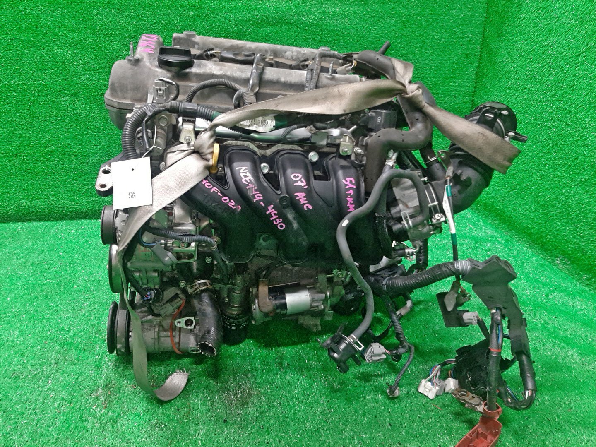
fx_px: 448
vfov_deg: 53.1
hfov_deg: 67.3
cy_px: 224
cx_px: 298
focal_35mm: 26
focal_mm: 3.93
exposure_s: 1/50
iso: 214
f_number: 1.7
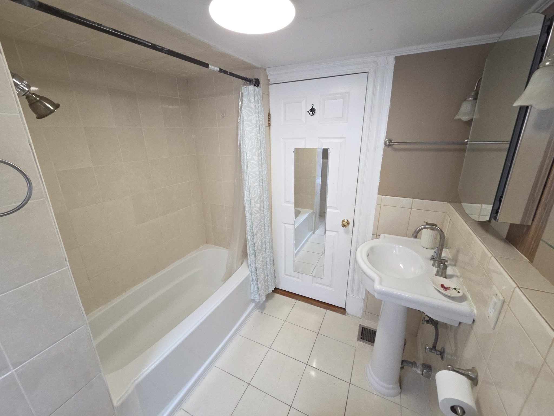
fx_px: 208
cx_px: 277
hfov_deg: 106.2
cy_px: 208
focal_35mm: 13
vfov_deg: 89.9
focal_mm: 2.2
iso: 200
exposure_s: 1/60
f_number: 2.2
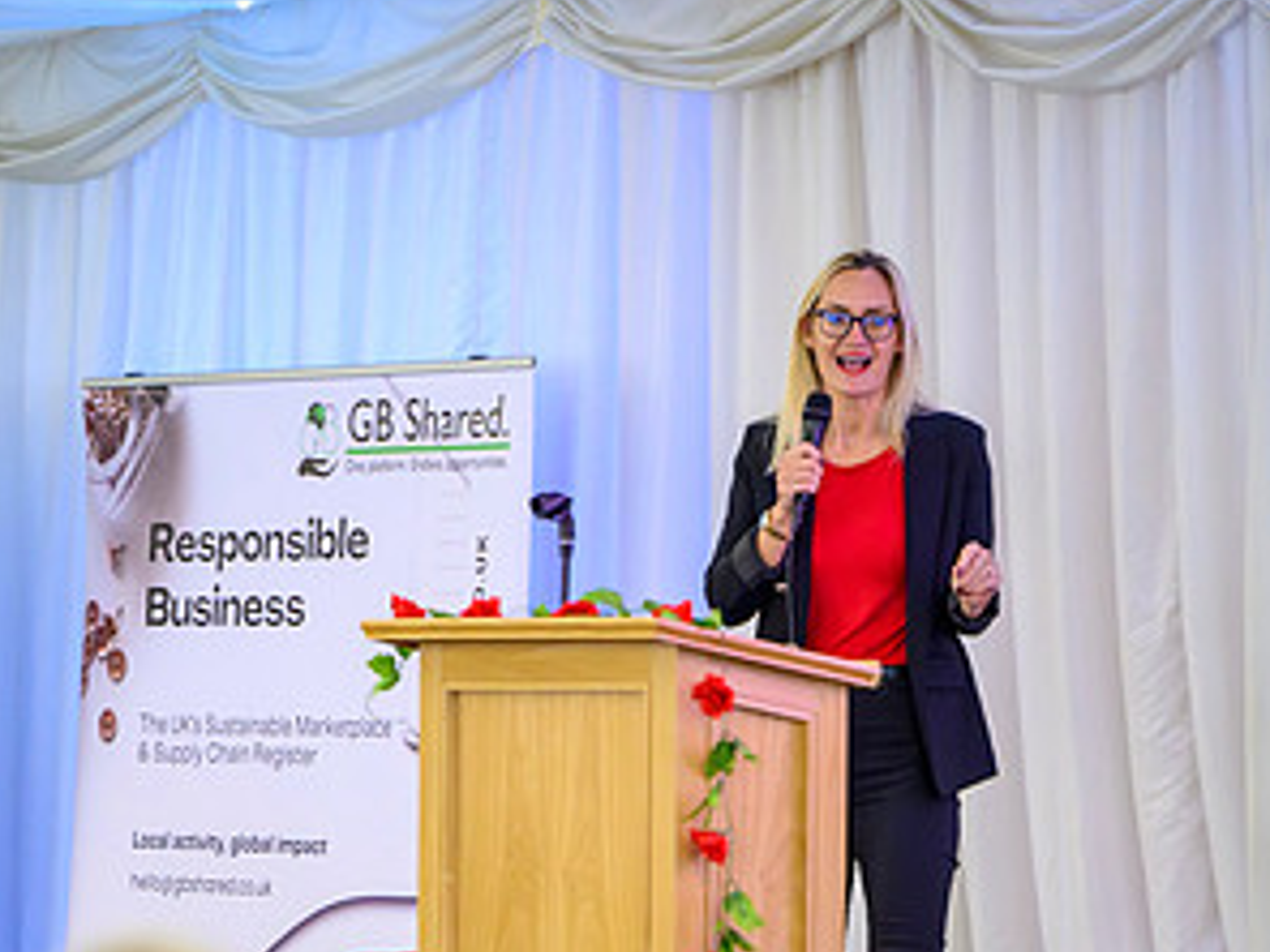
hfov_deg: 10.0
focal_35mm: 197
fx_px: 7228
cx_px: 637
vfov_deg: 7.5
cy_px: 931
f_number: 2.8
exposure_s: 1/200
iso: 12800
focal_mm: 135
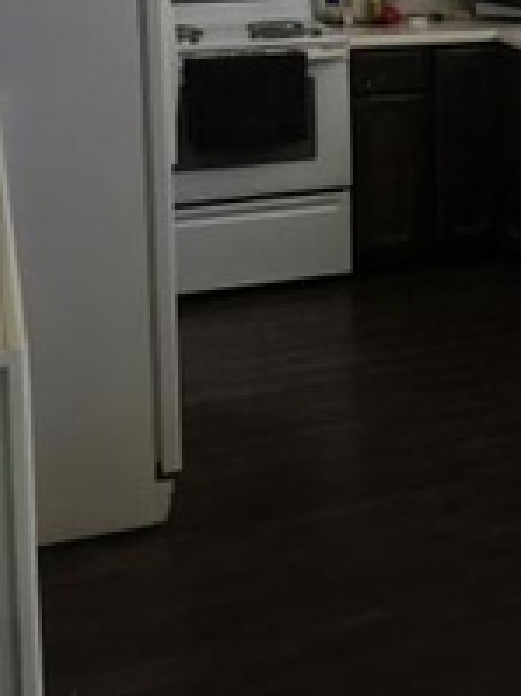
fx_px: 1406
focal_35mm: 70
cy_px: 17
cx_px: 622
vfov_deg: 26.5
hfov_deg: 19.7
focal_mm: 4.15
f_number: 2.2
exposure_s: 1/15
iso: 32
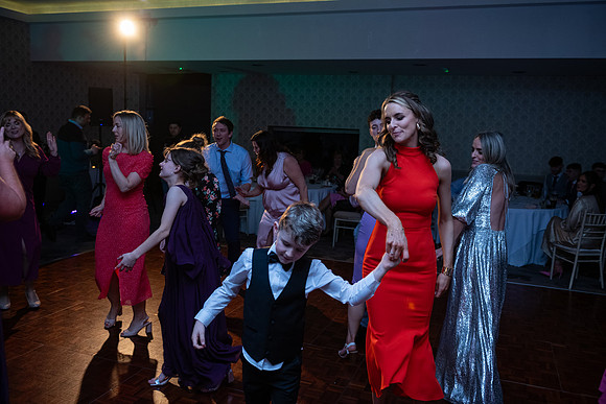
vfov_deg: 41.1
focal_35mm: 32
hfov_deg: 58.7
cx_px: 303
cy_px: 202
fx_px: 539
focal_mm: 32
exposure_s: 1/160
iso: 1000
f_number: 3.5
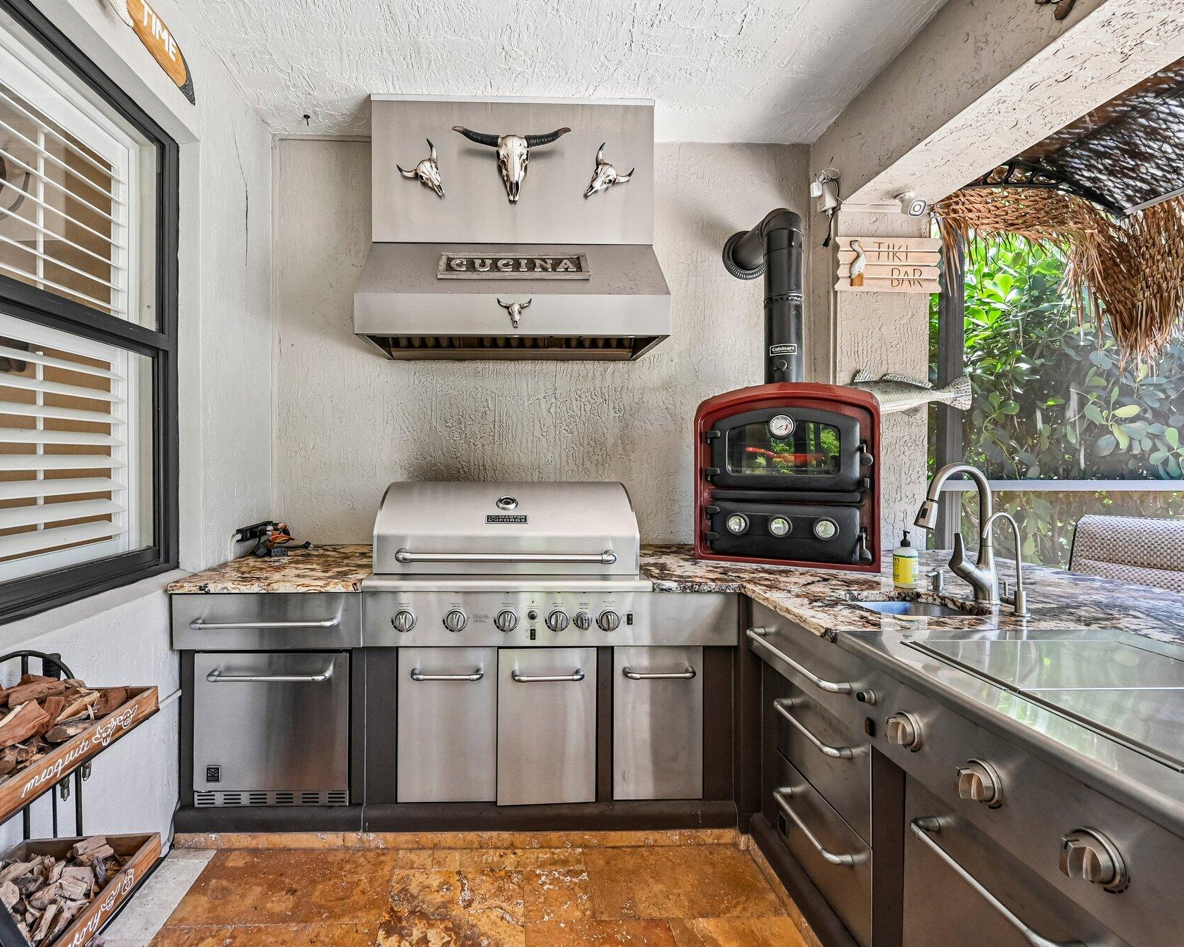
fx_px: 561
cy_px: 471
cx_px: 520
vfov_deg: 80.4
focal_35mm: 16
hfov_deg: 92.7
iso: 3200
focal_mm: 14
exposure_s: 1/80
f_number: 8
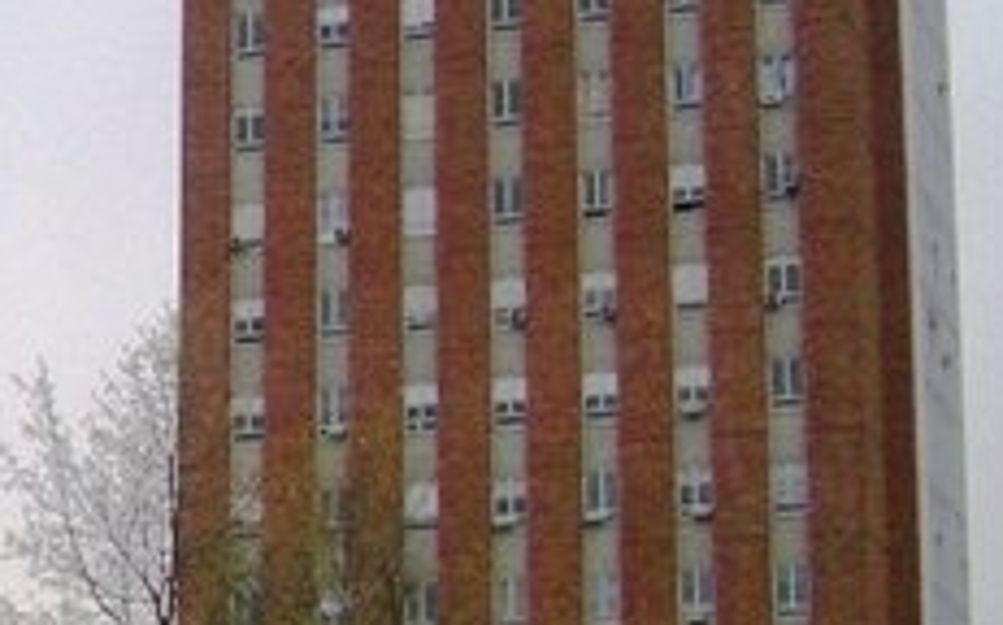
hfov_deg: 15.5
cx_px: -215
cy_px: 317
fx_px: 3551
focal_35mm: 130
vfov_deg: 10.1
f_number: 2.8
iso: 100
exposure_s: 1/640
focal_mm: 6.8
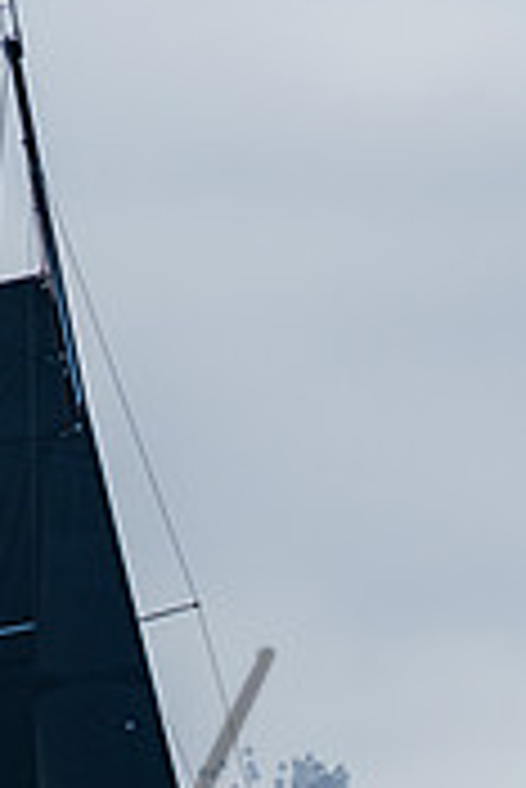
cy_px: 1053
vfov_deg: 2.6
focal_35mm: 784
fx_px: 17147
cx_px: 436
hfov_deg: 1.8
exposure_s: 1/2000
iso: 200
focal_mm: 175
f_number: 6.3
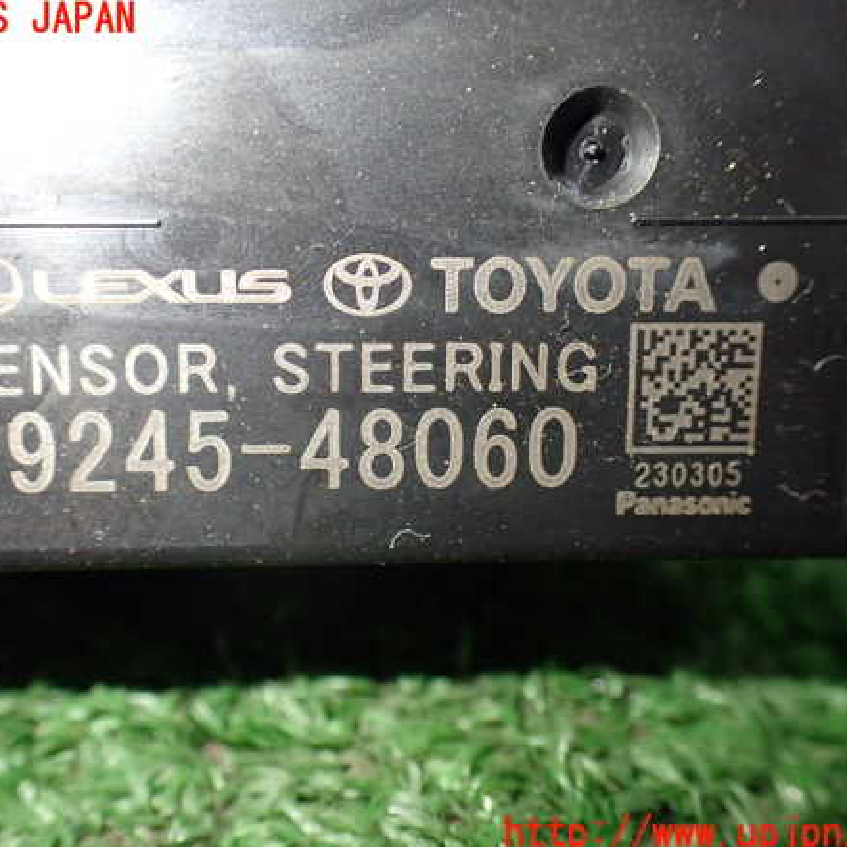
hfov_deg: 45.9
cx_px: 362
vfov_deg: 46.0
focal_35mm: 36
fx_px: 997
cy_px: 427
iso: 800
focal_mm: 5.4
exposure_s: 1/125
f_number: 2.3
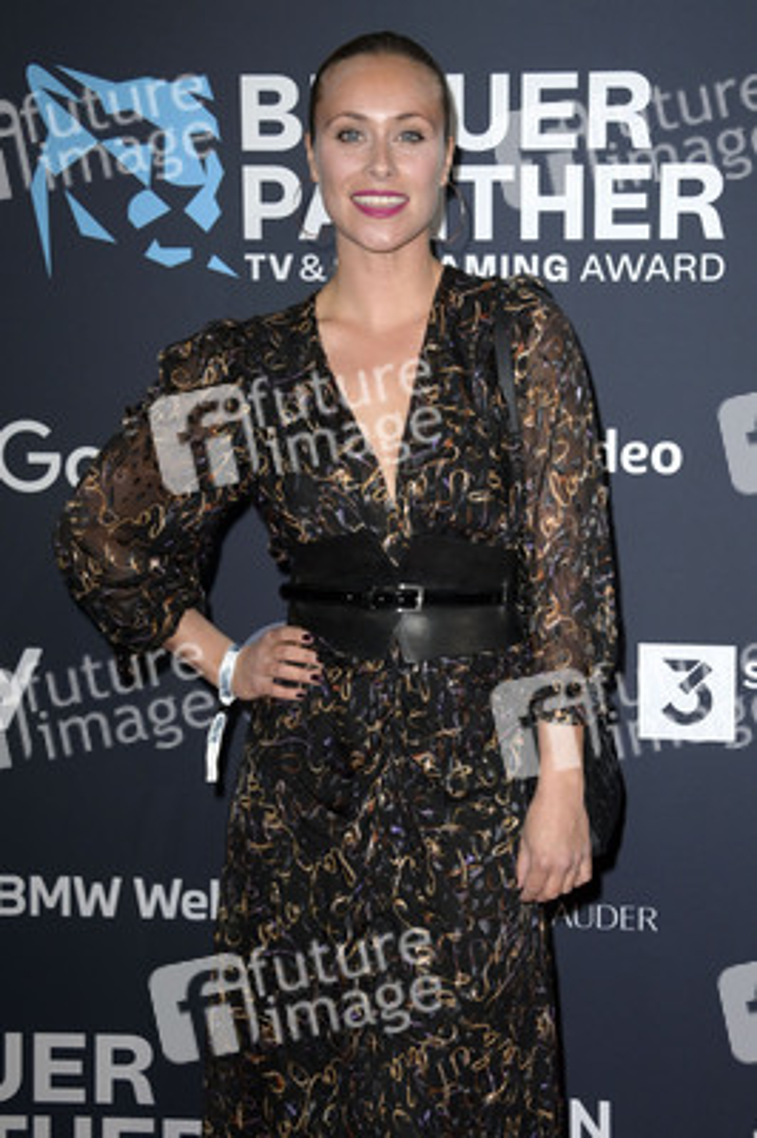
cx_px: 378
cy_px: 569
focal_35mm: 68
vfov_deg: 29.7
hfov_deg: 20.0
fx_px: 2148
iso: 800
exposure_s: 1/250
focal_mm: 68
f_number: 5.6
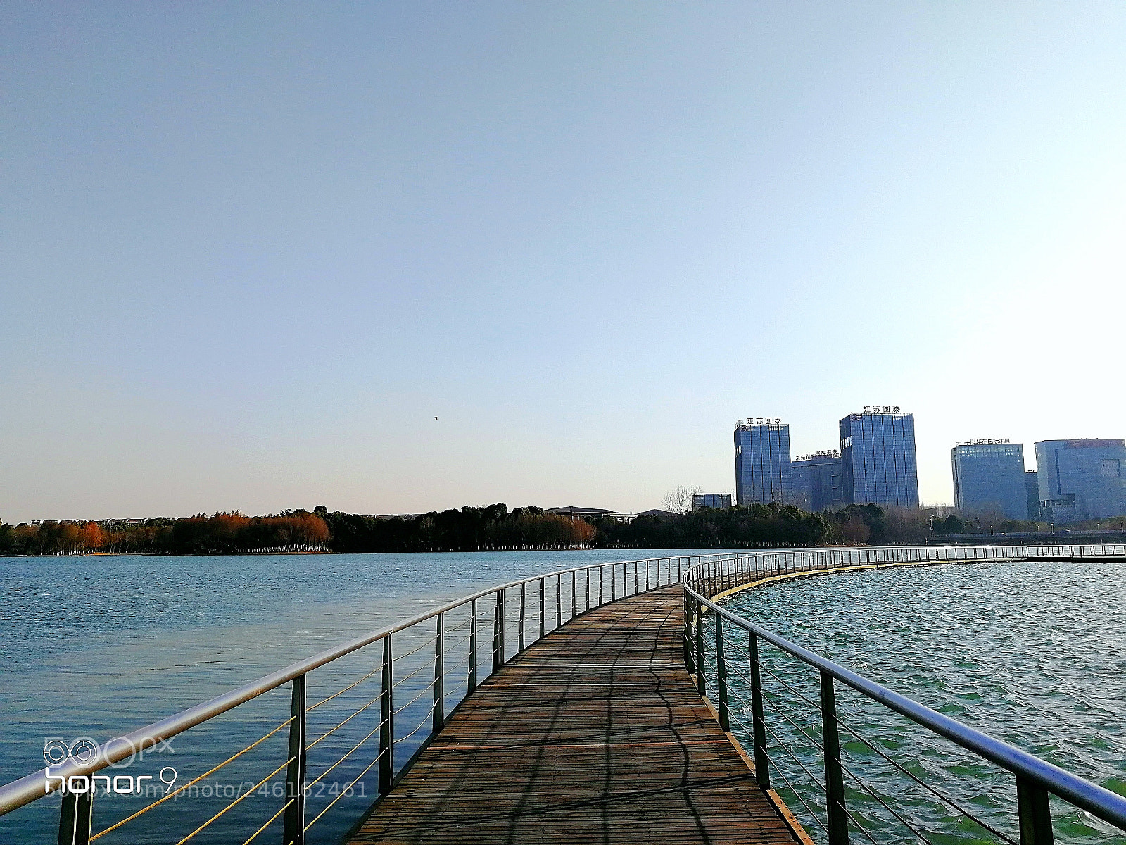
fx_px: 878
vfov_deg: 51.4
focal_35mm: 27
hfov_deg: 65.3
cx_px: 563
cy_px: 422
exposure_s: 1/1686
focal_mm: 3.95
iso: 50
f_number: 2.2
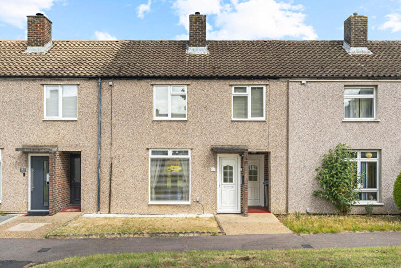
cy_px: 134
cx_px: 200
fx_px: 323
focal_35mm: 29
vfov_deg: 45.0
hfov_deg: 63.6
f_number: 8
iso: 320
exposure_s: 1/200
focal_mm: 29
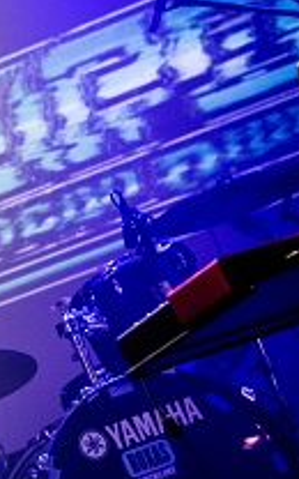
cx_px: -264
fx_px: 1565
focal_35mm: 120
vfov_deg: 17.4
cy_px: 213
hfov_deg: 10.2
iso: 3200
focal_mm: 34
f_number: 2.8
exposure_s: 1/100
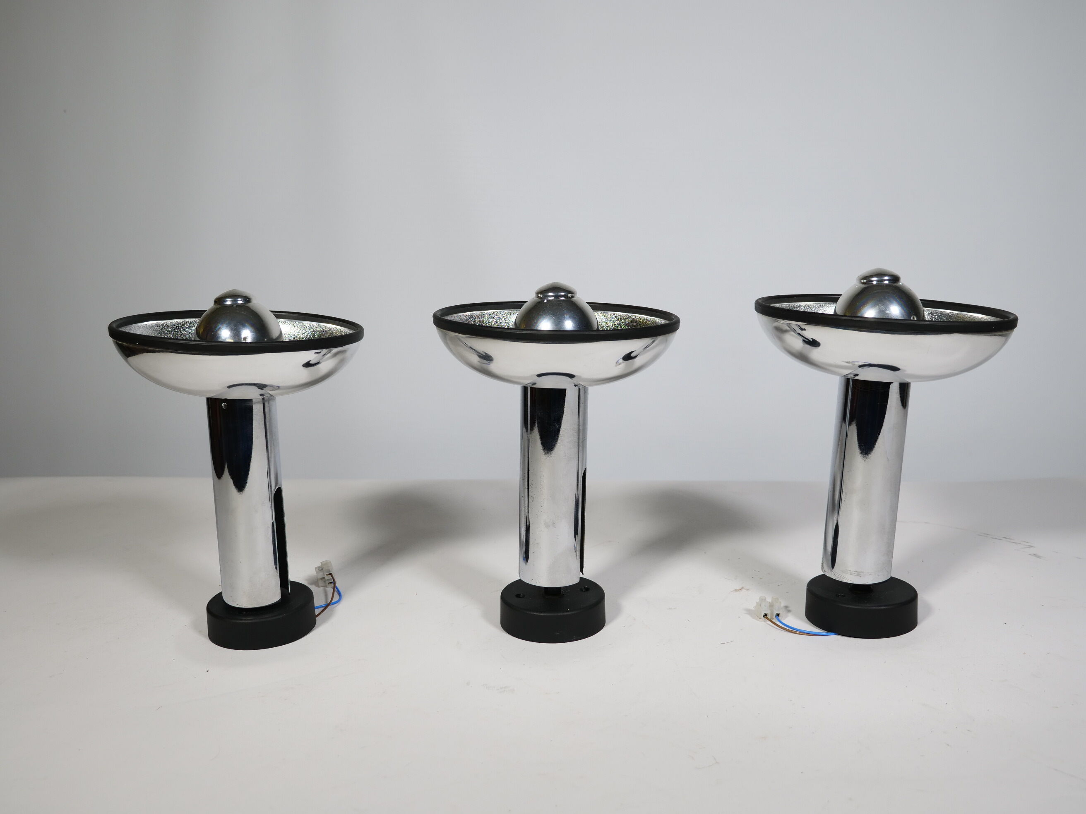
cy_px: 407
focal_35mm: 34
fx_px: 1067
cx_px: 543
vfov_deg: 41.8
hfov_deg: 54.0
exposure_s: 1/160
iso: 200
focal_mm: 17
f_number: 3.5
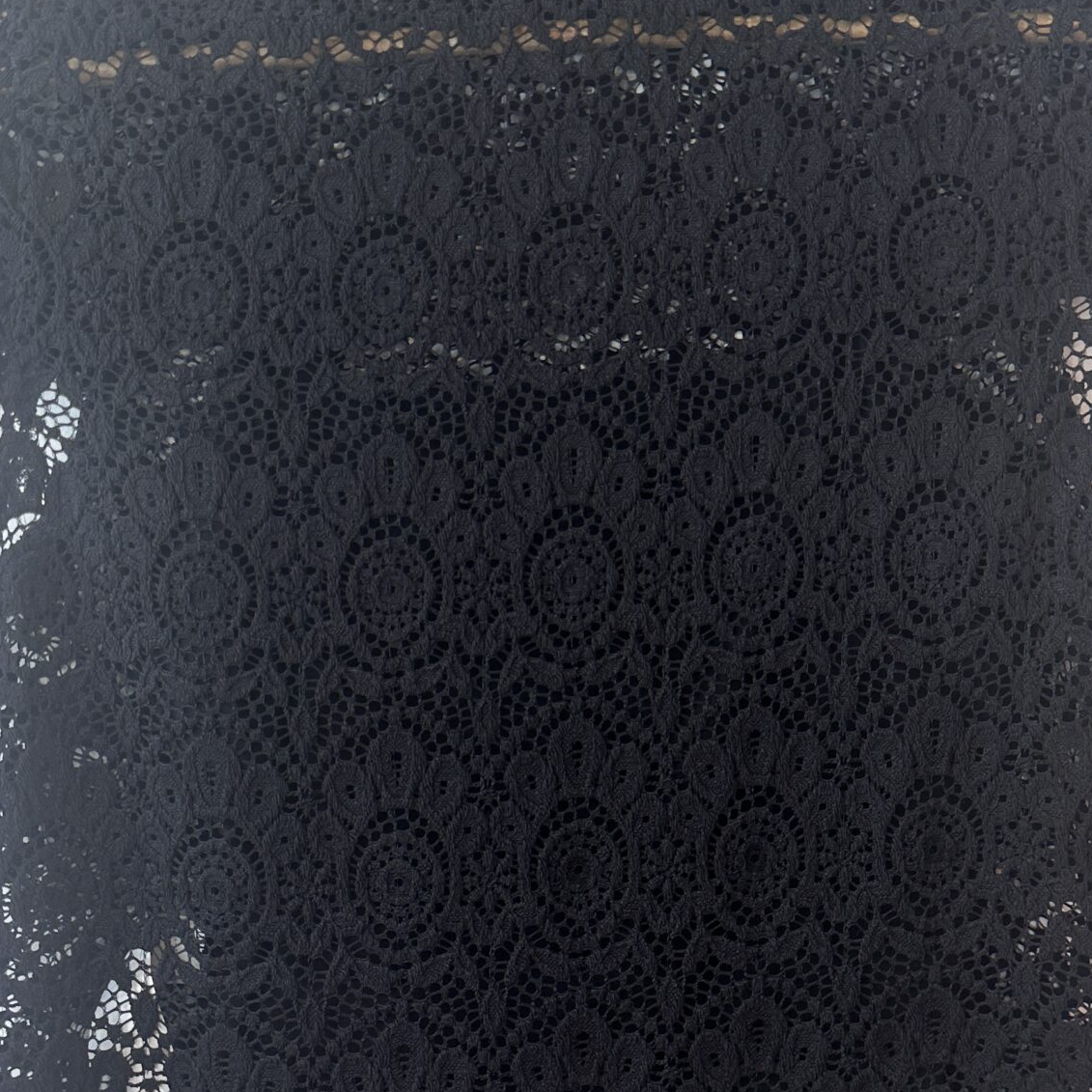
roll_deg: +0.6
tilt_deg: -4.6
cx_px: 563
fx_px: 1713
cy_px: 595
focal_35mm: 48
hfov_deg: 35.4
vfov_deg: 35.3
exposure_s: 1/100
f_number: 1.78
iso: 64
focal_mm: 6.86
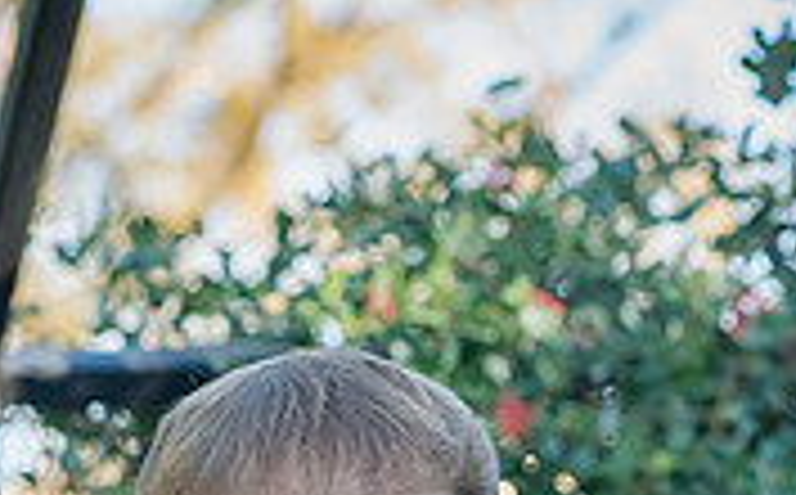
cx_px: 270
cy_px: 1004
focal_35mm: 291
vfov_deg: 4.4
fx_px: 6303
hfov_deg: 7.2
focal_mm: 112
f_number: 6.3
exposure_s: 1/320
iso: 800
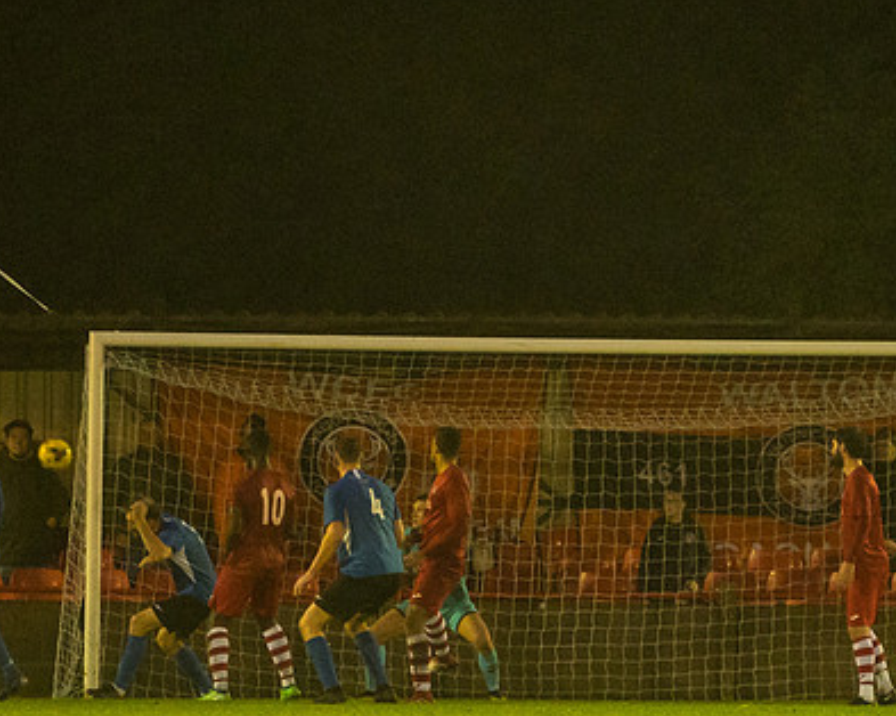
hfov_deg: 3.4
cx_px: 635
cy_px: 366
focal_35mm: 571
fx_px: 15134
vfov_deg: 2.7
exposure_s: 1/800
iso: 5000
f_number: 2.8
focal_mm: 200
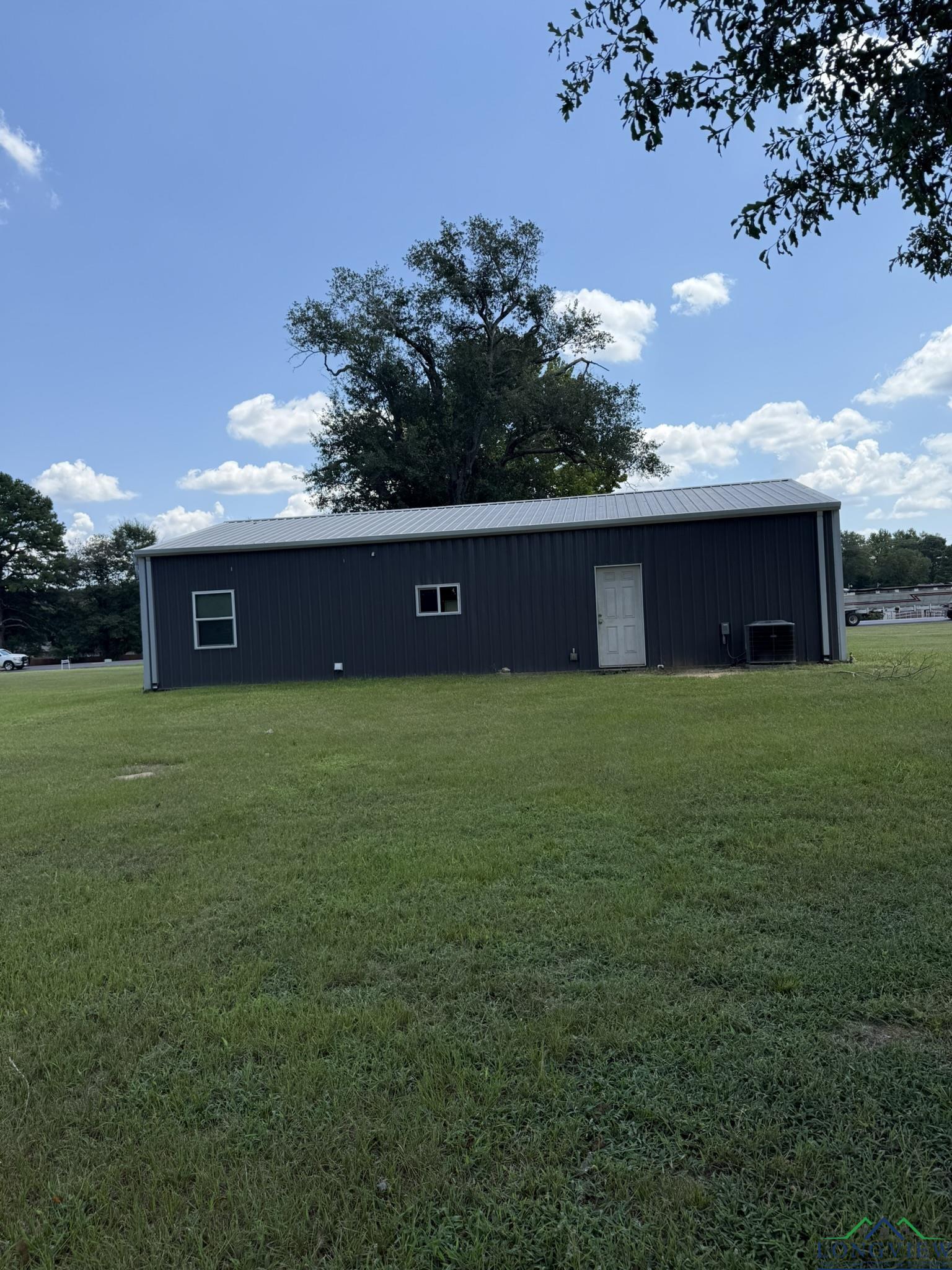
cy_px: 635
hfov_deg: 56.8
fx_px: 880
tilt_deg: +0.7
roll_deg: +2.1
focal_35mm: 24
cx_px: 476
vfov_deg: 71.6
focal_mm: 6.76
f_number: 1.78
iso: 80
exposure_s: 1/3425
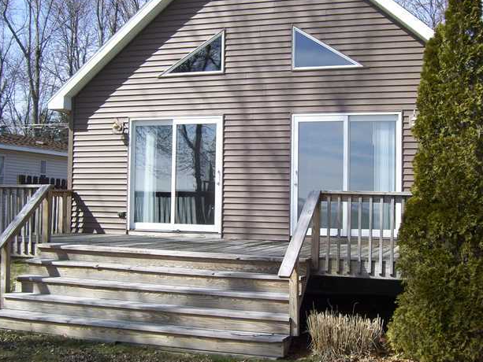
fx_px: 656
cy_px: 175
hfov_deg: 40.4
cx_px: 243
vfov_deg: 30.9
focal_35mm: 47
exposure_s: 1/400
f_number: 4.8
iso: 80
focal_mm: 6
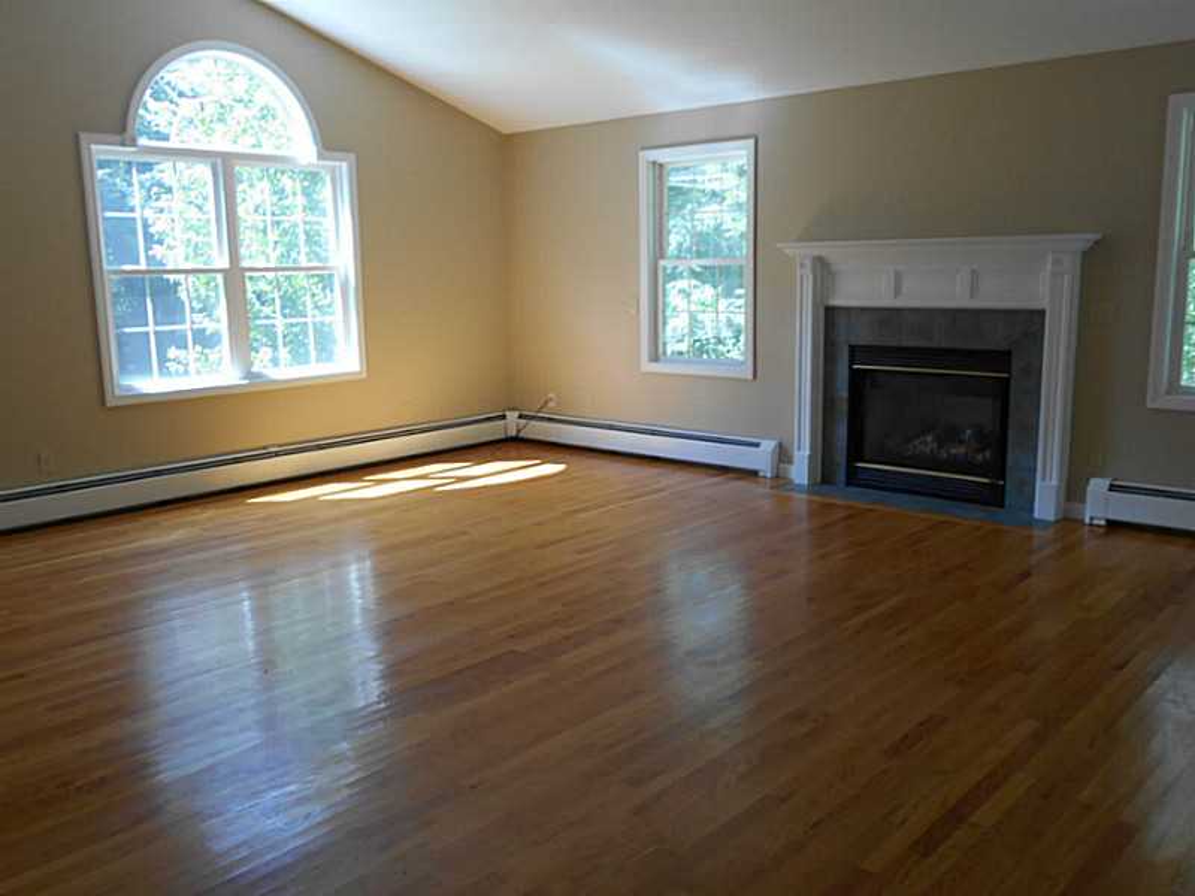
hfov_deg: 63.4
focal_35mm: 28
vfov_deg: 49.7
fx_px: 967
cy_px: 448
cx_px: 598
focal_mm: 5.1
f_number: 3.4
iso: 80
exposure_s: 1/30
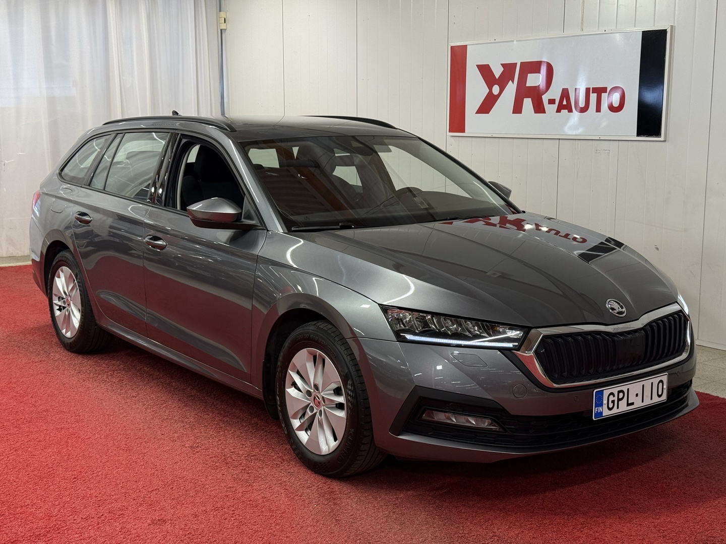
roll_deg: -0.1
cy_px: 272
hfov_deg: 39.7
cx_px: 363
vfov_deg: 30.3
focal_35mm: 48
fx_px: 1007
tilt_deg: -8.1
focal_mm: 6.76
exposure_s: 1/83
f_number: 1.78
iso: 64
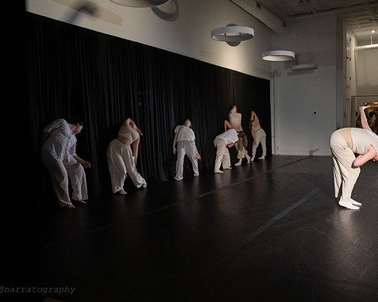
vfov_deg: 45.8
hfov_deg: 55.5
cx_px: 214
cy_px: 150
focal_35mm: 32
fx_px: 358
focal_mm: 28
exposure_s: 1/500
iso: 6400
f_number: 4.5
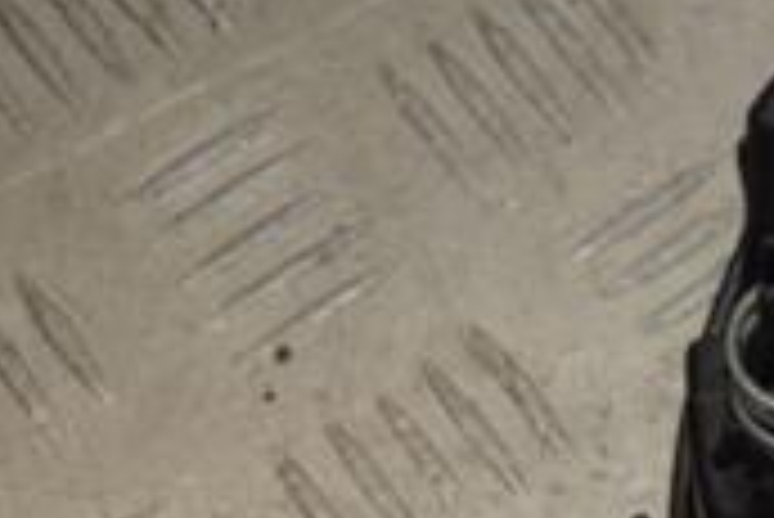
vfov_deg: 8.7
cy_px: 495
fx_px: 3378
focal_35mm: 157
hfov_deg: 12.1
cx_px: 1346
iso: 800
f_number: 10
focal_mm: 30
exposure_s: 1/200
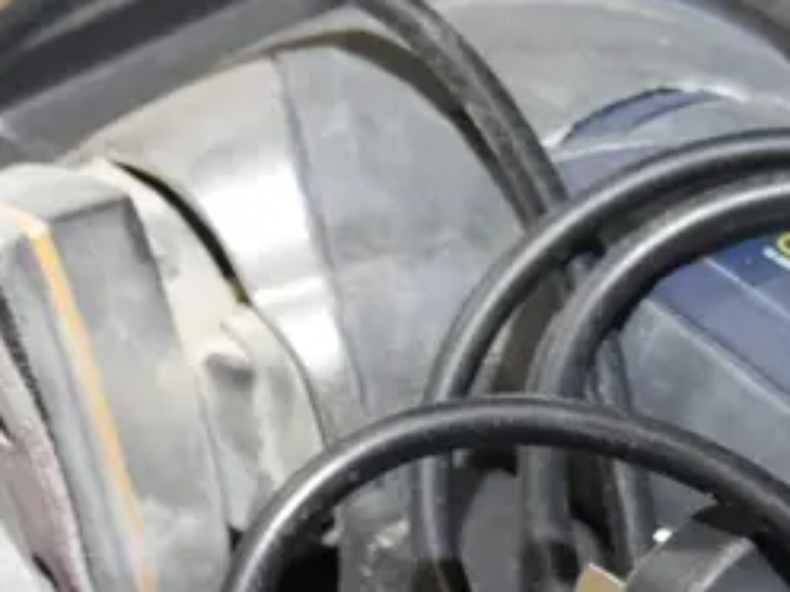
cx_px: 908
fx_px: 3766
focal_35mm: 165
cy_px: 750
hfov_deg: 11.8
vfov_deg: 8.9
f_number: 4.4
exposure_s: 1/60
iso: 800
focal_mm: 20
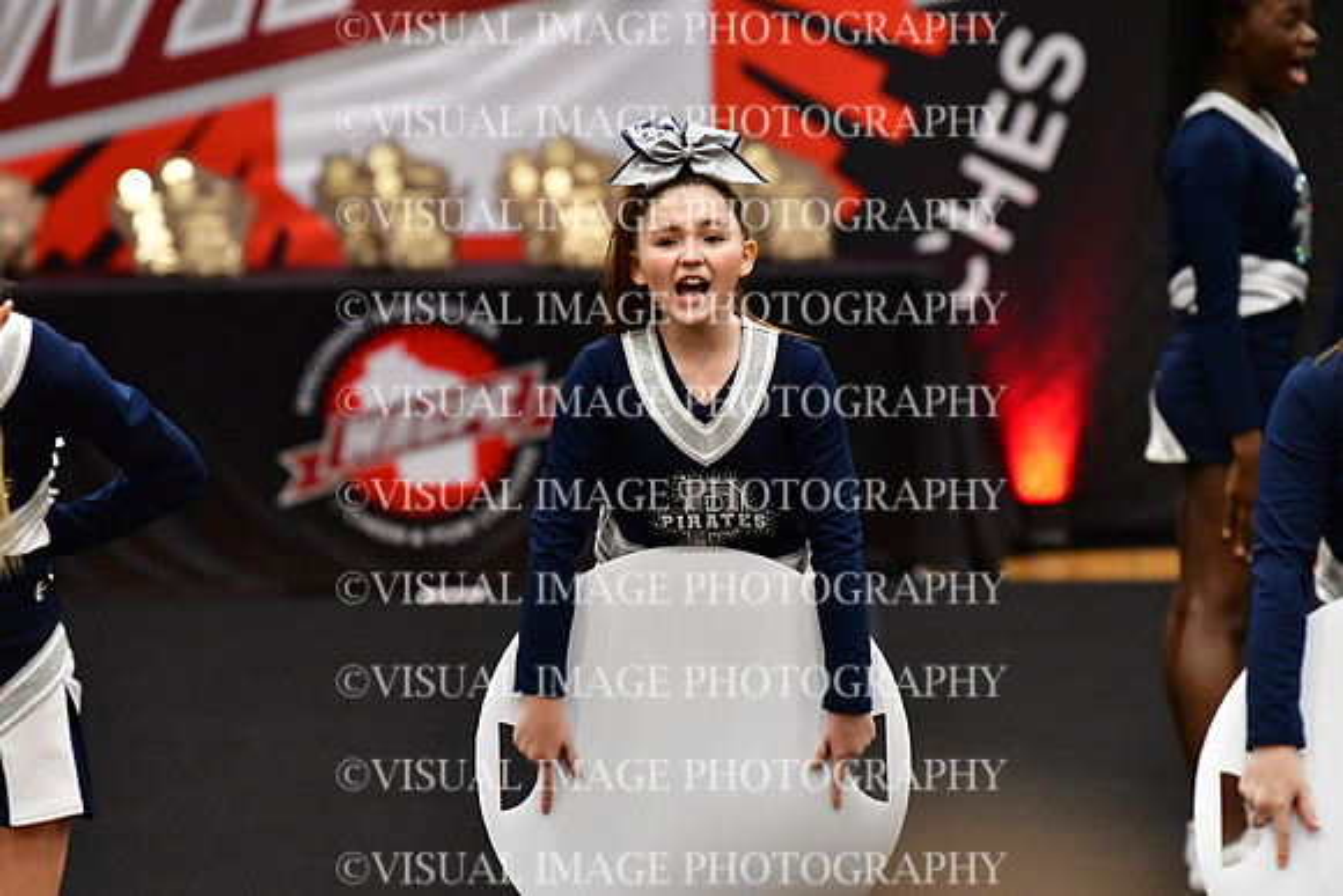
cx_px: 672
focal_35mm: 300
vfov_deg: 4.6
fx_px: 11194
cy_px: 448
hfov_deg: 6.9
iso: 4000
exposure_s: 1/500
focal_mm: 200
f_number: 3.5
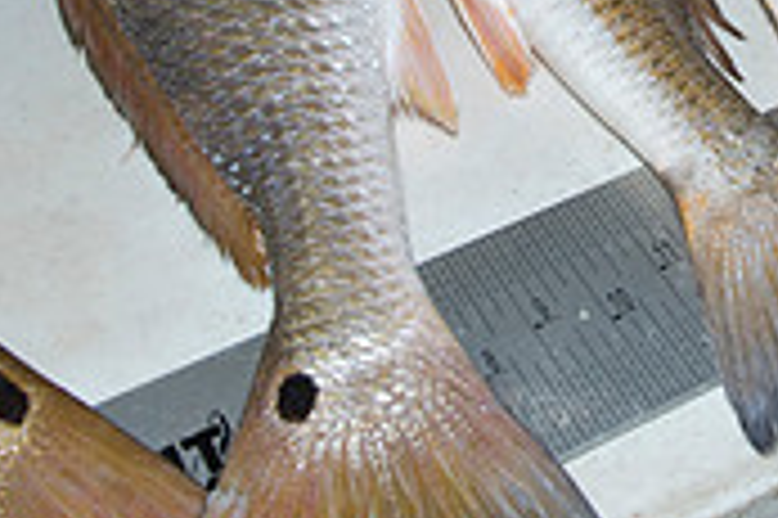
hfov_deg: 21.1
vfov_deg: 14.0
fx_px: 2029
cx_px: 756
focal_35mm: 94
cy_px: -131
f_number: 5.6
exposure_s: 1/250
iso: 125
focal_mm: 28
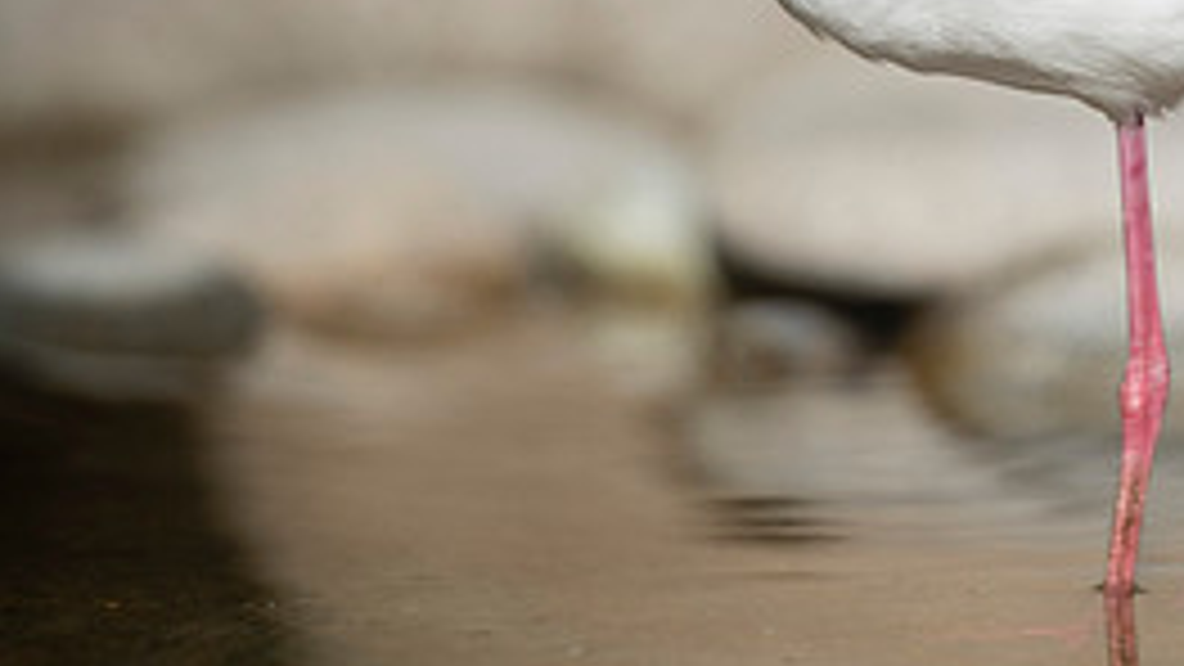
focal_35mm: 463
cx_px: 1112
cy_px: -101
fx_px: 14537
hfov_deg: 4.7
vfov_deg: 2.6
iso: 100
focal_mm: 200
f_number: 2.8
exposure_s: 1/1600
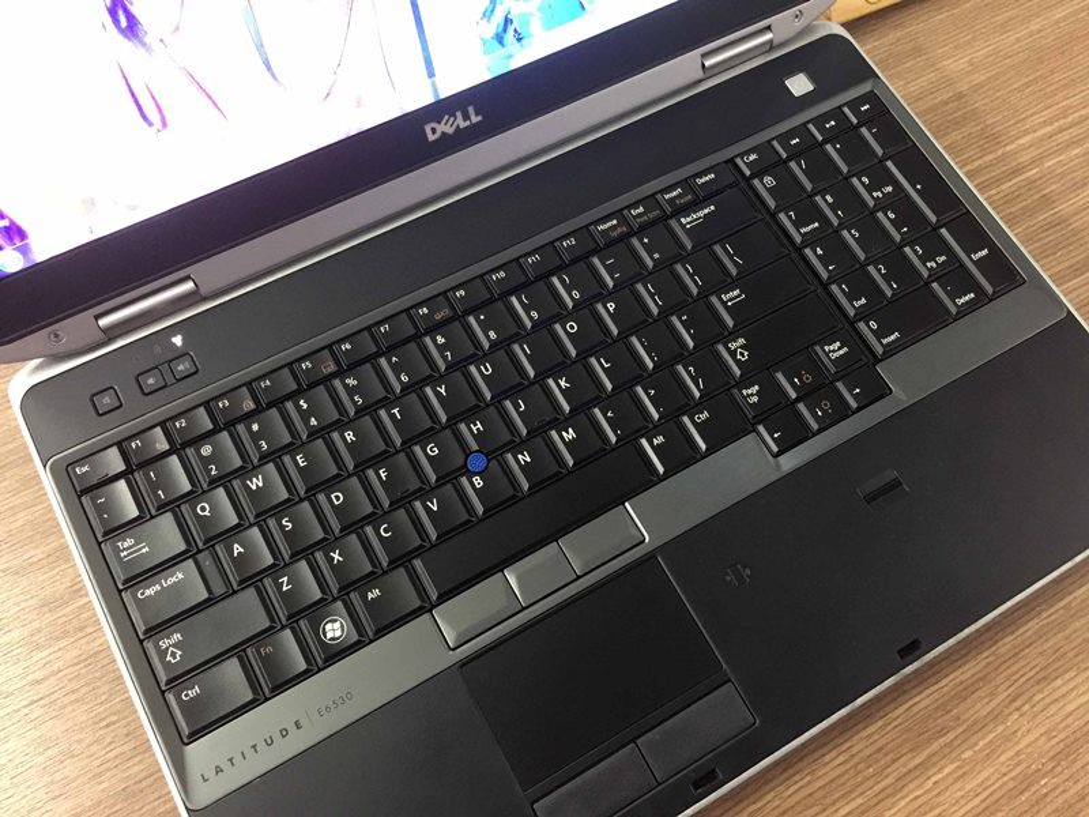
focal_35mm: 29
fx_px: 912
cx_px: 544
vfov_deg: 48.2
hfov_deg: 61.7
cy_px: 408
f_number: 2.2
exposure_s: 1/8
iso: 160
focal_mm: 4.15
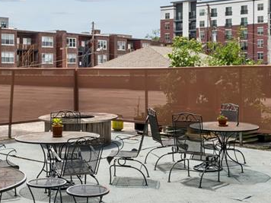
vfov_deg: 25.0
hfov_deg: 32.6
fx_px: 458
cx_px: 87
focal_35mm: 59
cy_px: 83
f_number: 22
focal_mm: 21.2
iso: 100
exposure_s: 1/20
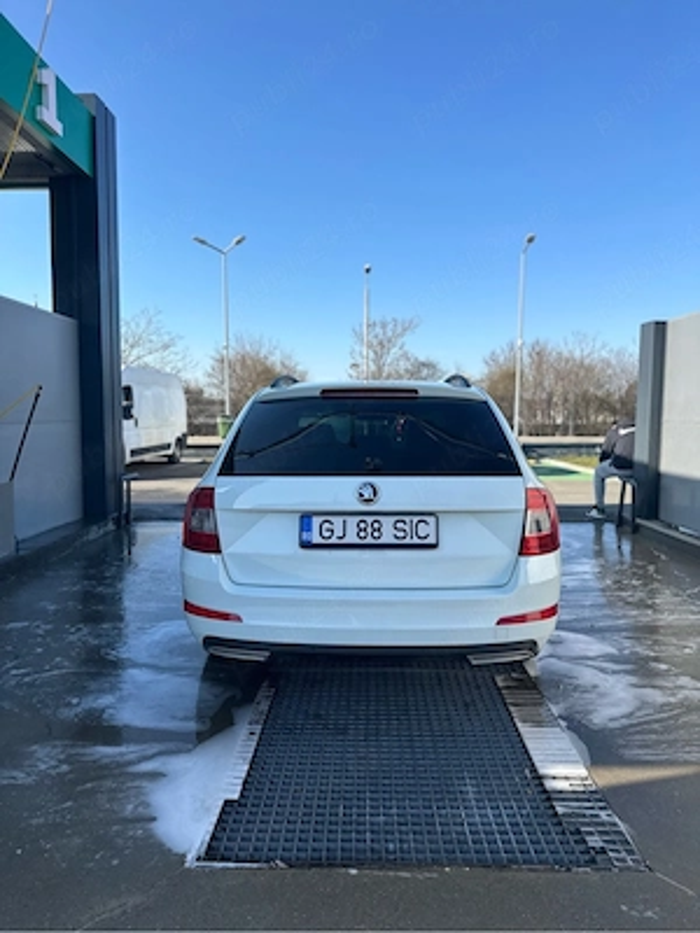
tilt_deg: -4.3
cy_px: 466
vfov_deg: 71.6
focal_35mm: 24
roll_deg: -0.8
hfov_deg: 56.8
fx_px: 647
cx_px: 350
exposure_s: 1/3155
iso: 80
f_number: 1.78
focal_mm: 6.86
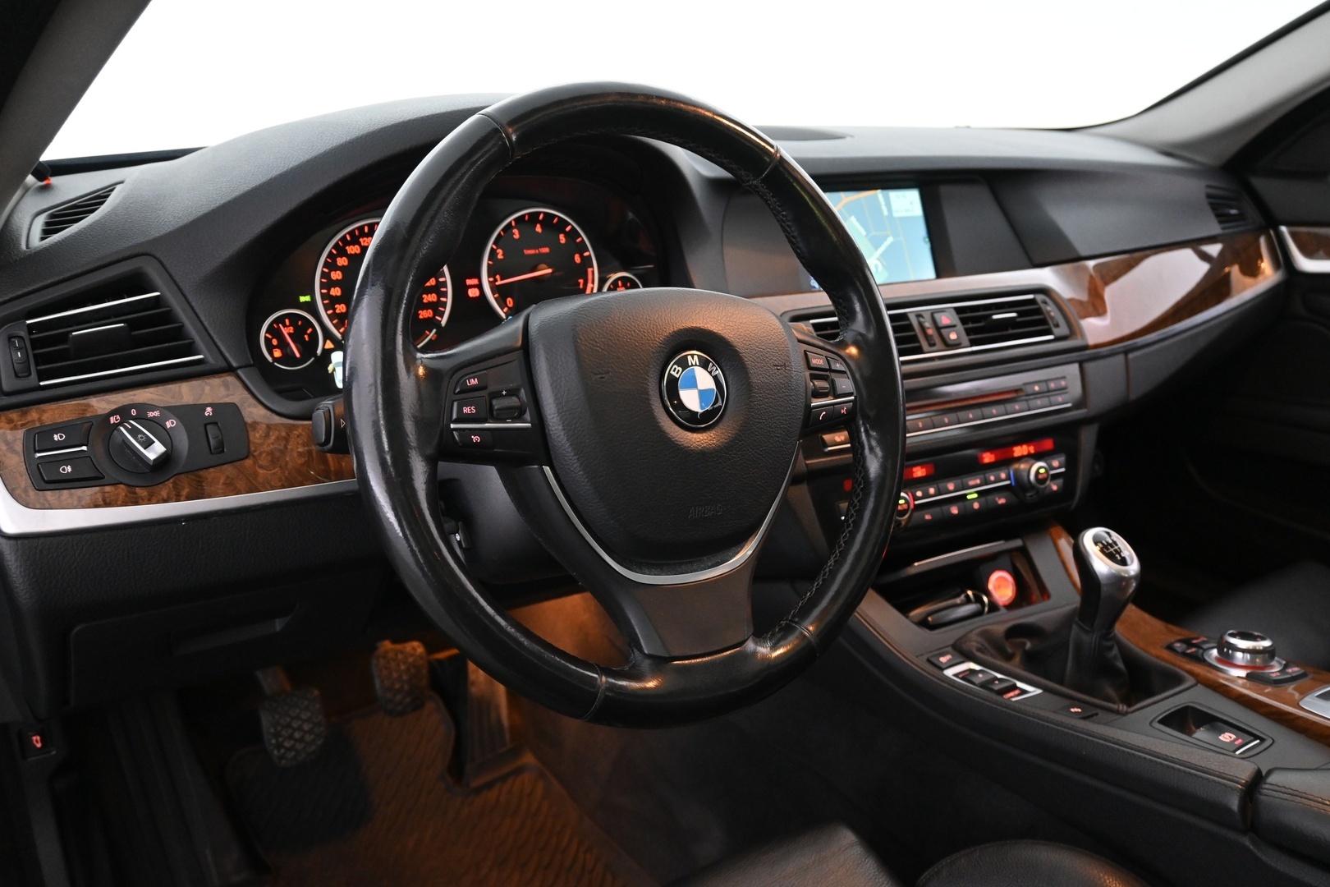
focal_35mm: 30
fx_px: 1108
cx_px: 665
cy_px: 444
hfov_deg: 61.9
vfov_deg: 43.6
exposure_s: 1/30
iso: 2200
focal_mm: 20
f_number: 3.8
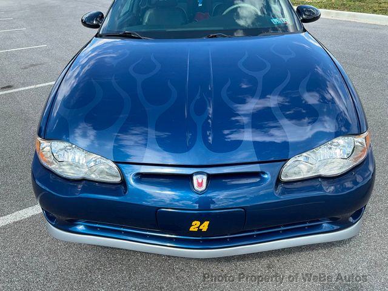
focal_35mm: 29
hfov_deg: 61.7
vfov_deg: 48.2
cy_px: 146
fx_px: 325
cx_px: 194
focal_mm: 3
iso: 25
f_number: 1.8
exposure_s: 1/739
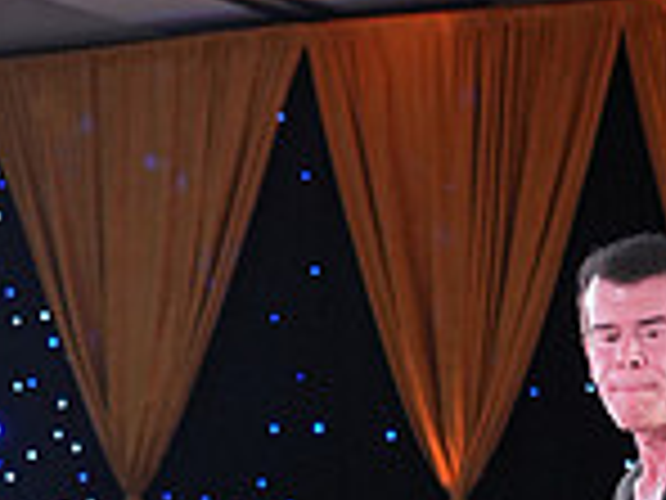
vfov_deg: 7.8
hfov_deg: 10.5
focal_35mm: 188
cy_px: 698
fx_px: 3617
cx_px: 304
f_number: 4
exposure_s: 1/400
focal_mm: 50
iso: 1600
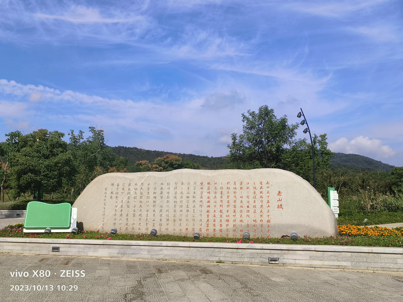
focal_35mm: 35
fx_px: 407
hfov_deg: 52.6
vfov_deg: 40.7
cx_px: 202
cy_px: 151
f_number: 1.75
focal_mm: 5.5
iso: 100
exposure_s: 1/1562
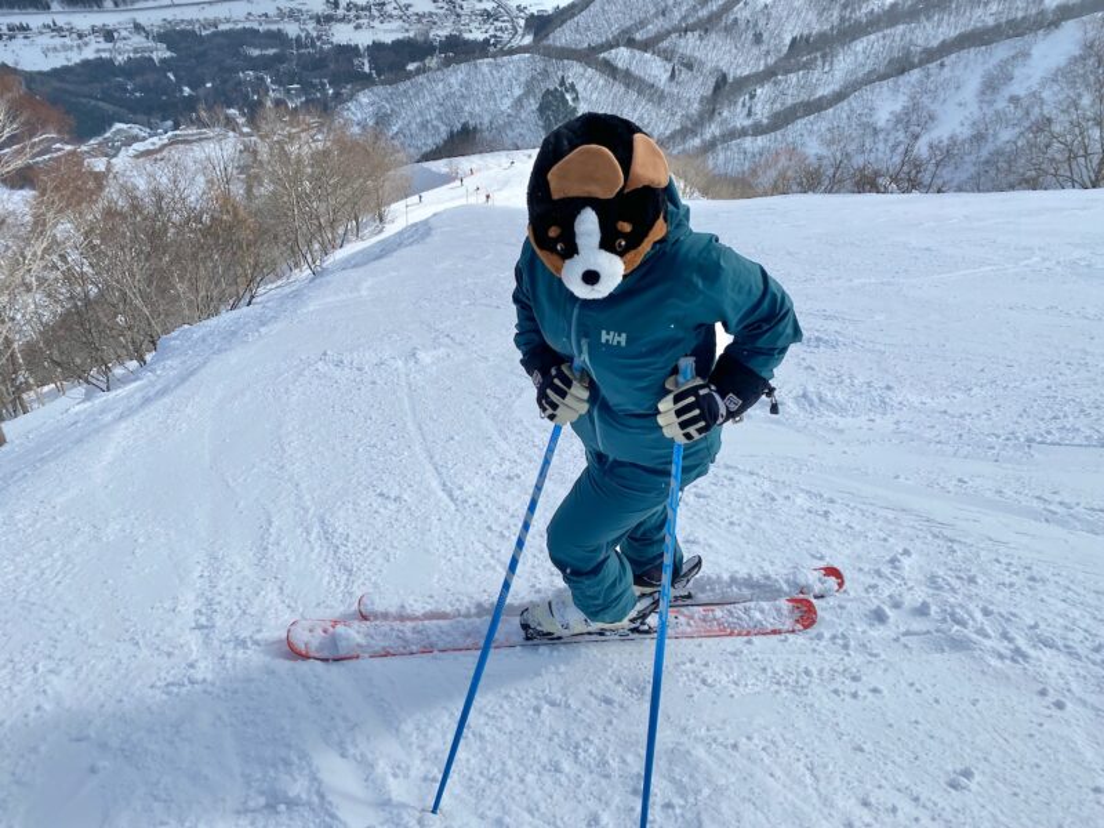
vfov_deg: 53.1
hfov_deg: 67.3
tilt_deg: -38.2
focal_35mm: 26
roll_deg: -1.4
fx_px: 829
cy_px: 414
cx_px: 552
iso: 32
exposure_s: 1/5747
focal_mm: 4.25
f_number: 1.8
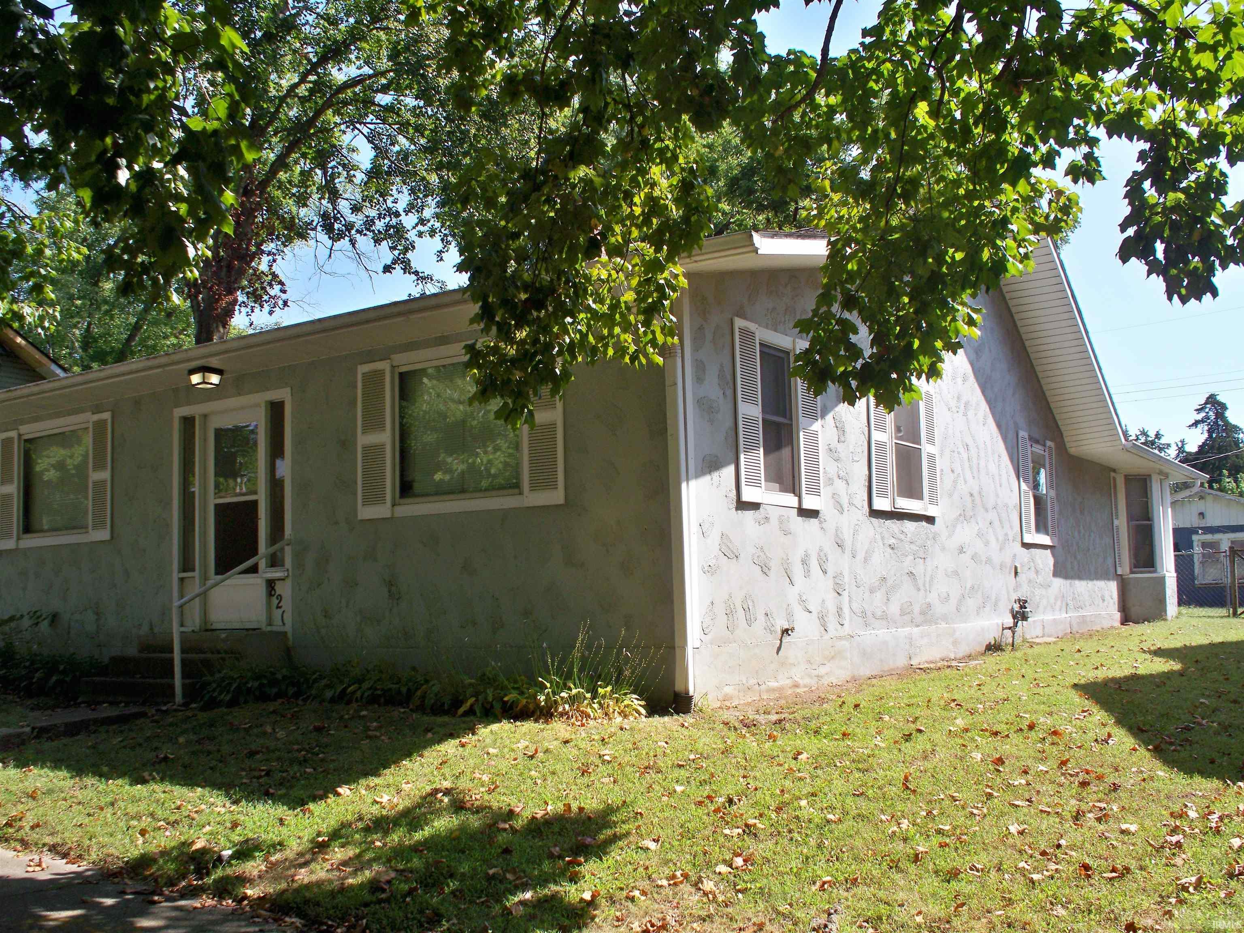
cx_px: 622
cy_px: 466
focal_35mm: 35
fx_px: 1258
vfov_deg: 40.7
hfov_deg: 52.6
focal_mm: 7.54
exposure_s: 1/320
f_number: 4.8
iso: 80
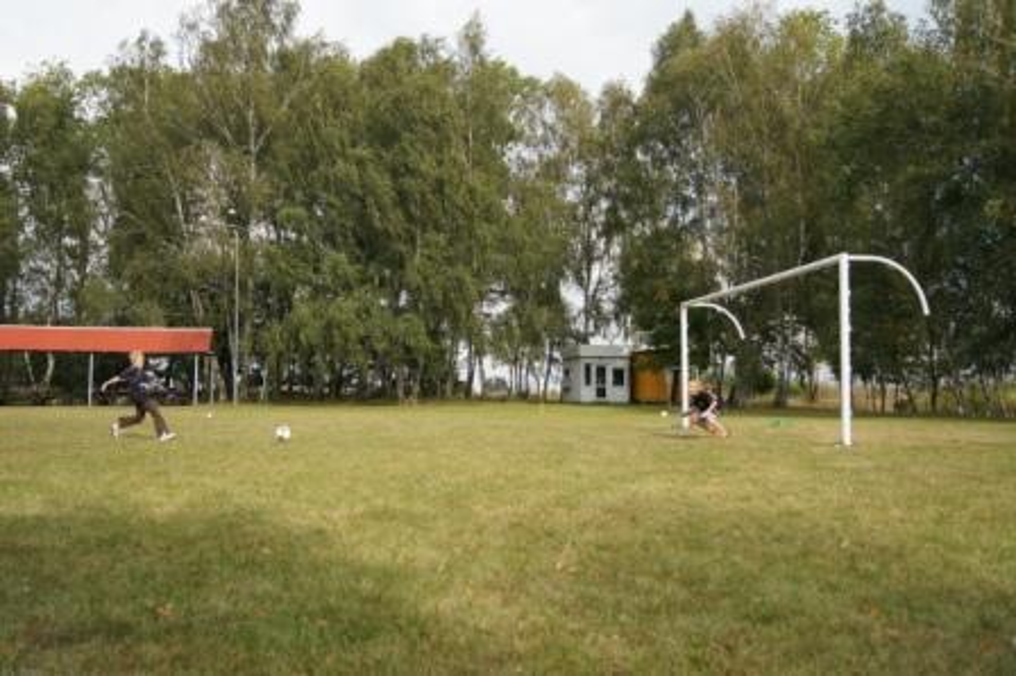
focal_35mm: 33
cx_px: 508
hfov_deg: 57.3
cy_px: 338
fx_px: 931
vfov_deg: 39.9
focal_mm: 22
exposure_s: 1/2000
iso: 400
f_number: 4
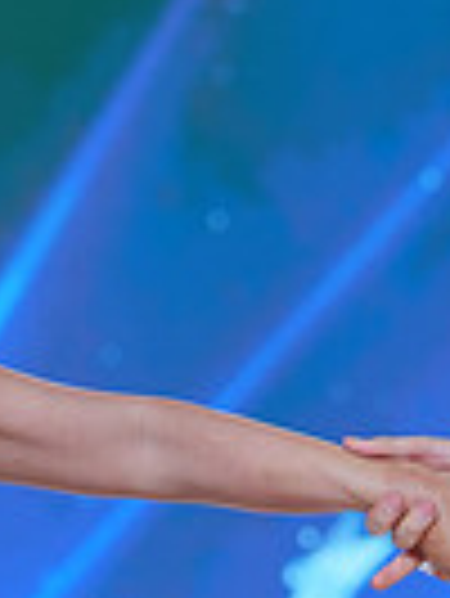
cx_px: -268
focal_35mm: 441
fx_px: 7632
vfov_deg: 4.5
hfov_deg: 3.4
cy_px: 890
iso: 640
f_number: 4.5
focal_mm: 105
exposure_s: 1/400
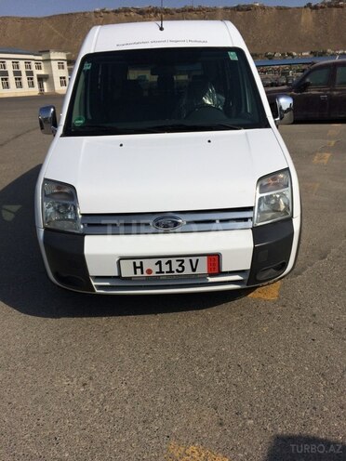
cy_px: 230
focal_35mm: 29
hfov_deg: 48.2
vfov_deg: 61.7
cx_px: 173
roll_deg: +1.0
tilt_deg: -25.1
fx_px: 386
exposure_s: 1/8264
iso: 40
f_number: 2.2
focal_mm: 4.15
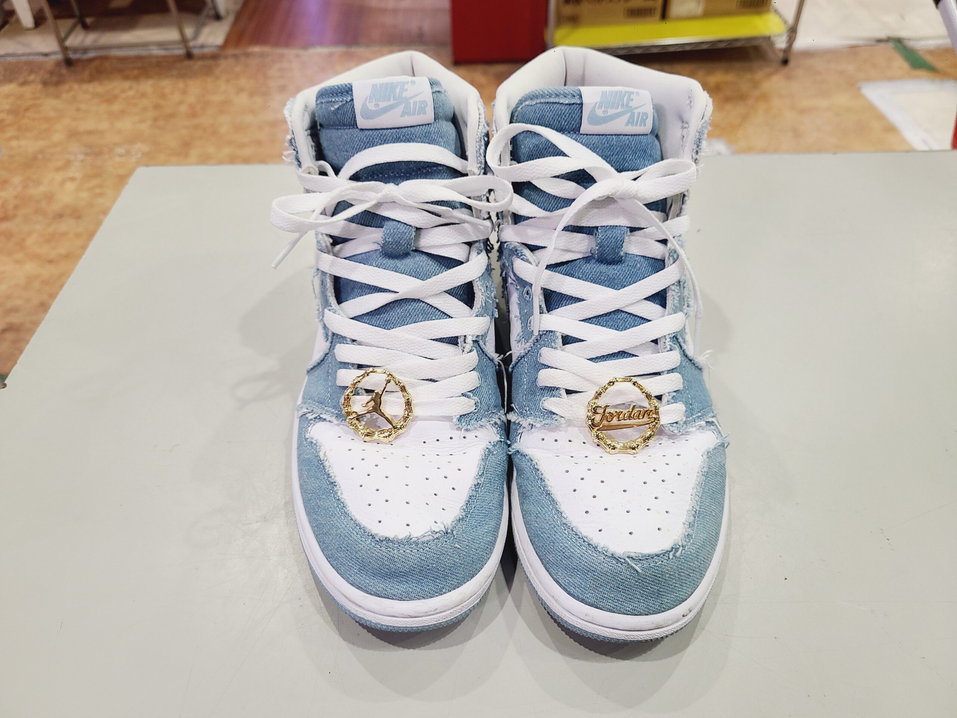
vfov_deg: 53.1
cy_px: 359
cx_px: 478
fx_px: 719
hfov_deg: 67.3
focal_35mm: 26
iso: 80
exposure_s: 1/50
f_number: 1.8
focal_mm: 5.4
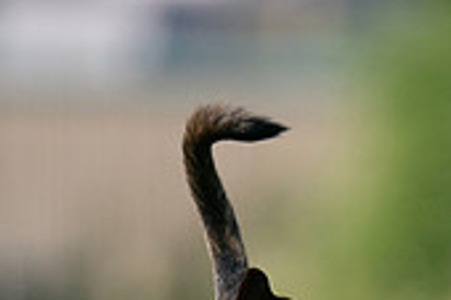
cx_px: 488
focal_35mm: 1989
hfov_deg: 1.0
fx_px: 24893
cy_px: 455
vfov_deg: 0.7
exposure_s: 1/4000
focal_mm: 582
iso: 1250
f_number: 6.3
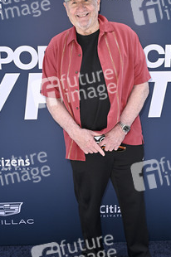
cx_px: 98
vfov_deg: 48.5
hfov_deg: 33.3
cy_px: 130
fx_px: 286
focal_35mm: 40
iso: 500
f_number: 7.1
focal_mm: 31
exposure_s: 1/320
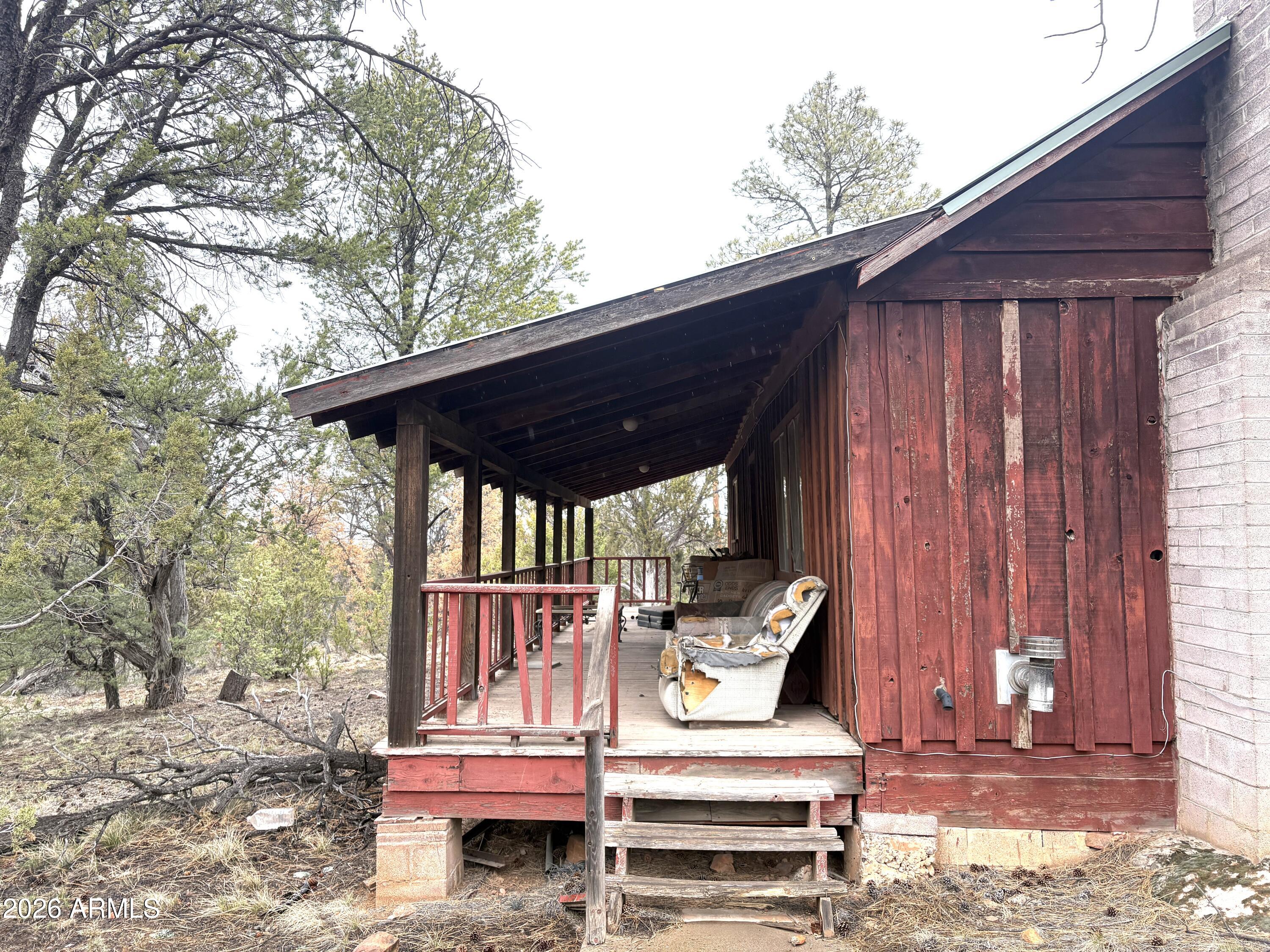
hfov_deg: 67.3
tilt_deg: +4.6
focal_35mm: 26
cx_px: 635
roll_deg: +0.1
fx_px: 954
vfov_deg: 53.1
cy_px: 476
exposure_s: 1/336
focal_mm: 5.96
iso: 64
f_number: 1.6
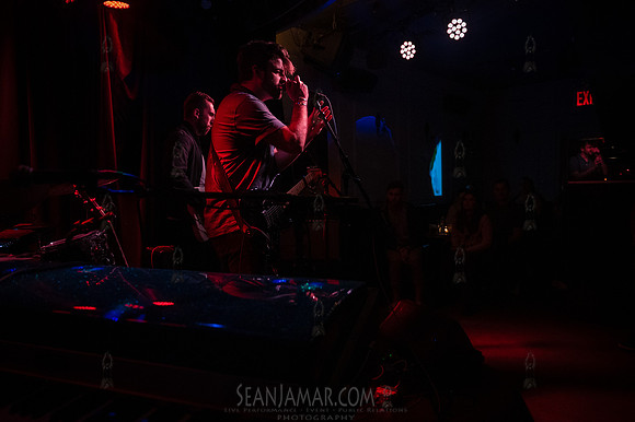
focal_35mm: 26
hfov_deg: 69.0
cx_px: 318
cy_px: 211
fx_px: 462
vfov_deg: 49.2
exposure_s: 1/320
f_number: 2.8
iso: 8000
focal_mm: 24
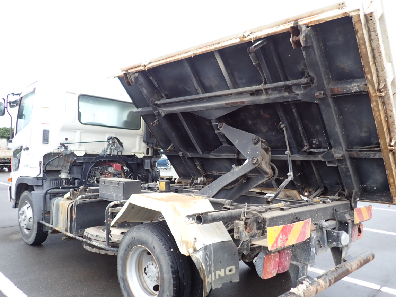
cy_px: 154
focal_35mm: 28
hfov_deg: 63.4
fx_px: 320
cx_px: 206
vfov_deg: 49.7
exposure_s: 1/60
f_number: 2
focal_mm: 4.5
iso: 100
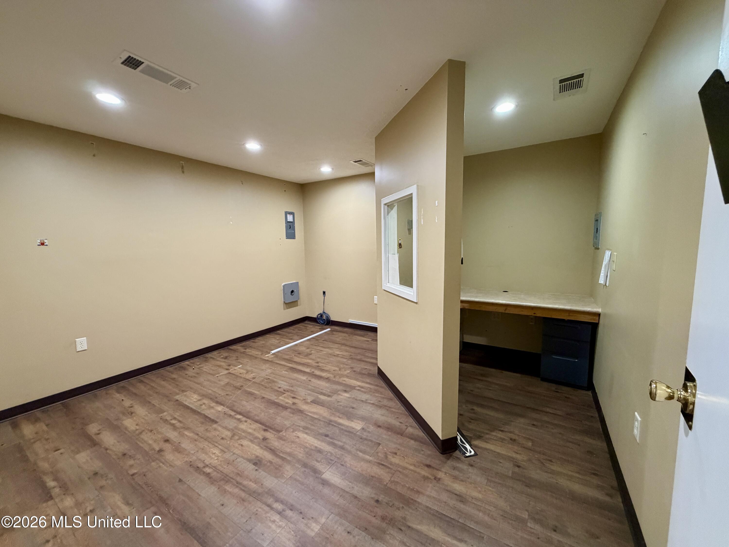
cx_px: 364
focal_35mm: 14
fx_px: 295
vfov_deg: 85.7
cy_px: 274
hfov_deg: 102.1
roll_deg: +0.7
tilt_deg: -5.8
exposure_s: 1/60
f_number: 2.2
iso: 400
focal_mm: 2.22
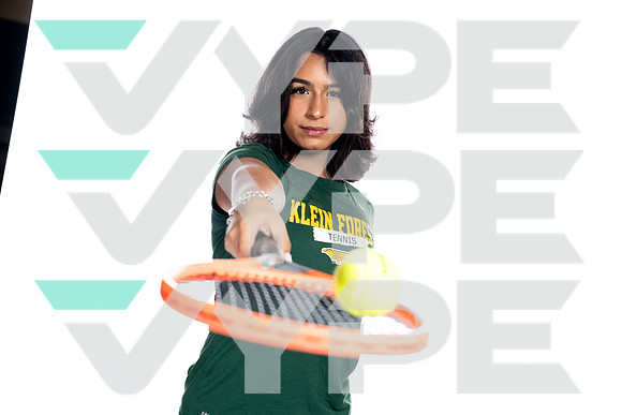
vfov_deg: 21.9
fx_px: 1071
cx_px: 311
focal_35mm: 62
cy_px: 208
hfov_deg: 32.4
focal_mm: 62
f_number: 5.6
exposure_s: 1/250
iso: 400
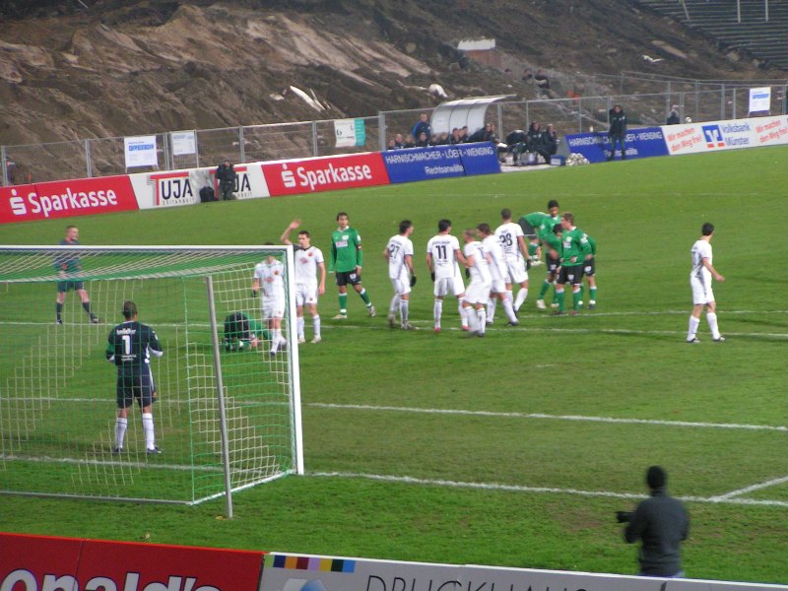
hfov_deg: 11.5
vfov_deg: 8.6
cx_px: 394
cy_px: 296
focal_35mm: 172
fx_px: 3915
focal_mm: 26.3
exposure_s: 1/25
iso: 200
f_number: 3.5
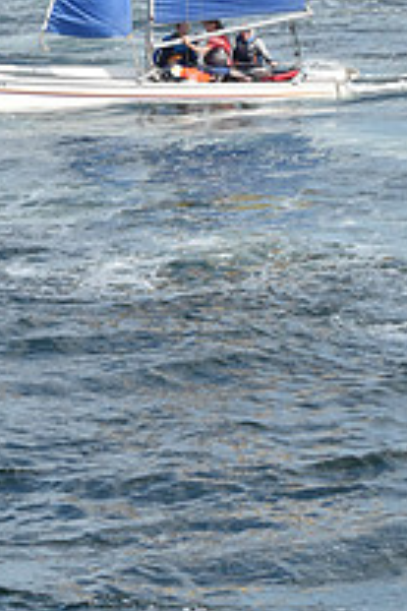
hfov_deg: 3.6
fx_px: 6427
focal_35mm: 379
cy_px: -162
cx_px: 152
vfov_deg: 5.4
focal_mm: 90
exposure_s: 1/1000
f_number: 9.5
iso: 400
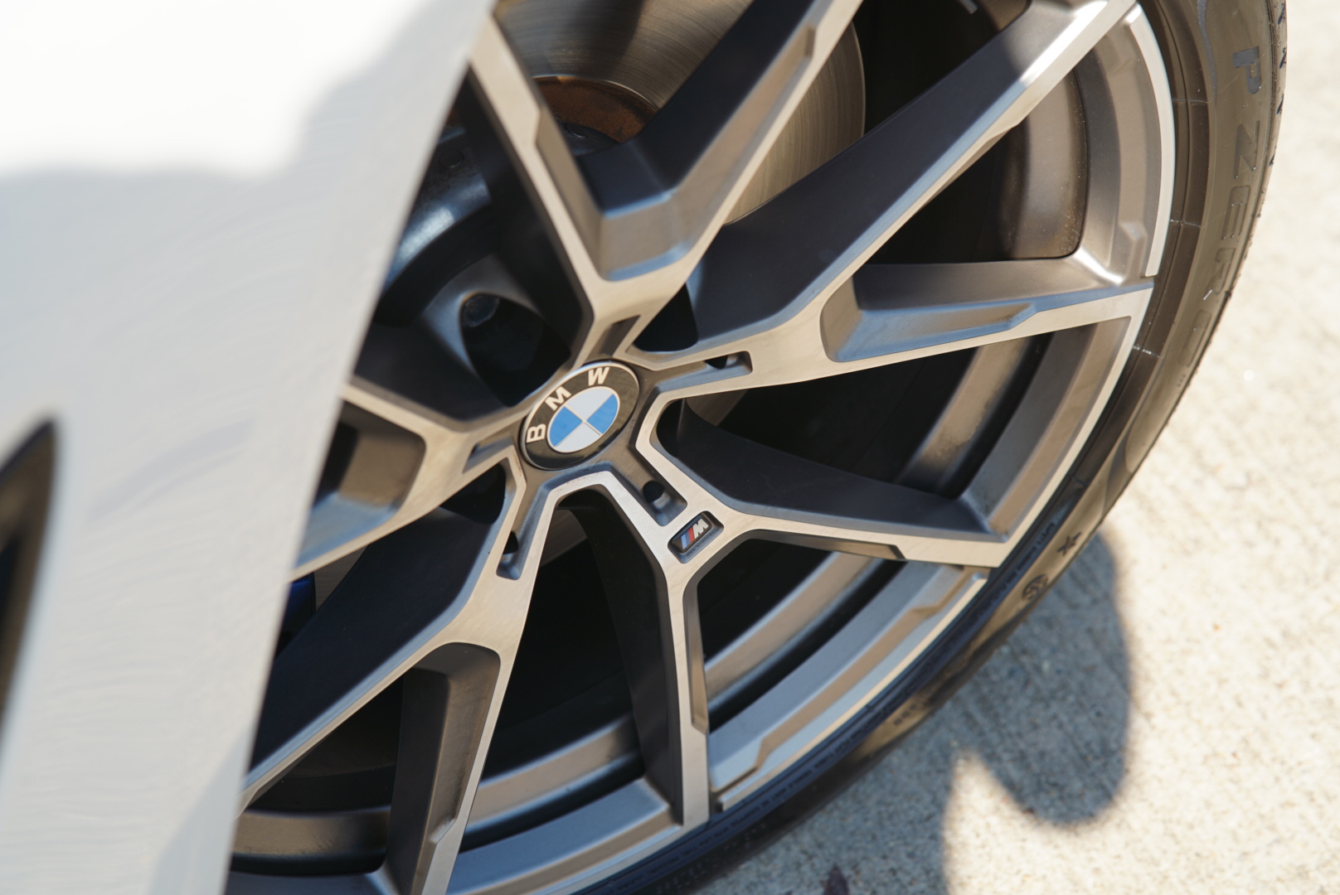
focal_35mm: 85
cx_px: 670
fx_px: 3166
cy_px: 448
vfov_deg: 16.1
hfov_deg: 23.9
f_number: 4.5
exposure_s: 1/200
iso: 100
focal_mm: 85
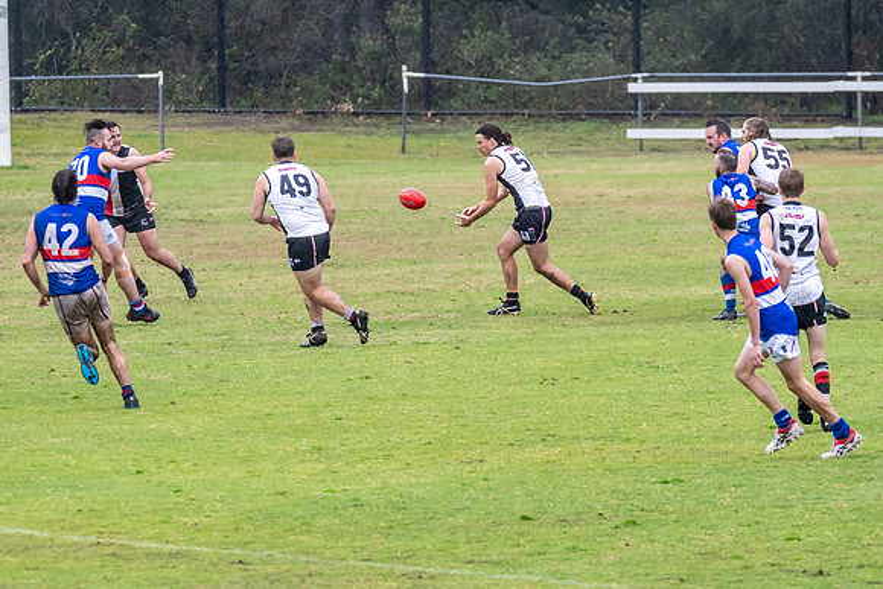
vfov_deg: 3.0
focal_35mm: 451
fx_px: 11071
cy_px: 313
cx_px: 472
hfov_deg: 4.6
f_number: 7.1
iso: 1250
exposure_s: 1/2000
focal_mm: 280
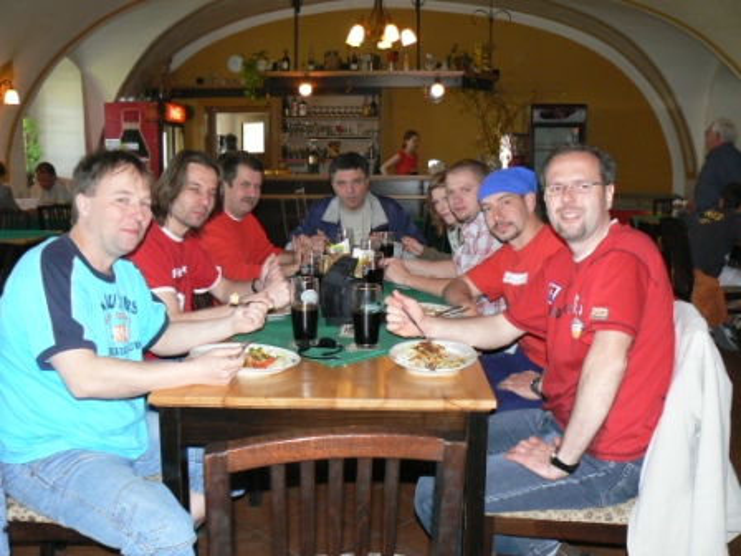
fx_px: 771
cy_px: 278
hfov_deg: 51.4
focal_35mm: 36
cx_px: 370
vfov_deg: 39.7
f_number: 2.8
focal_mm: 6
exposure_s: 1/30
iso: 200
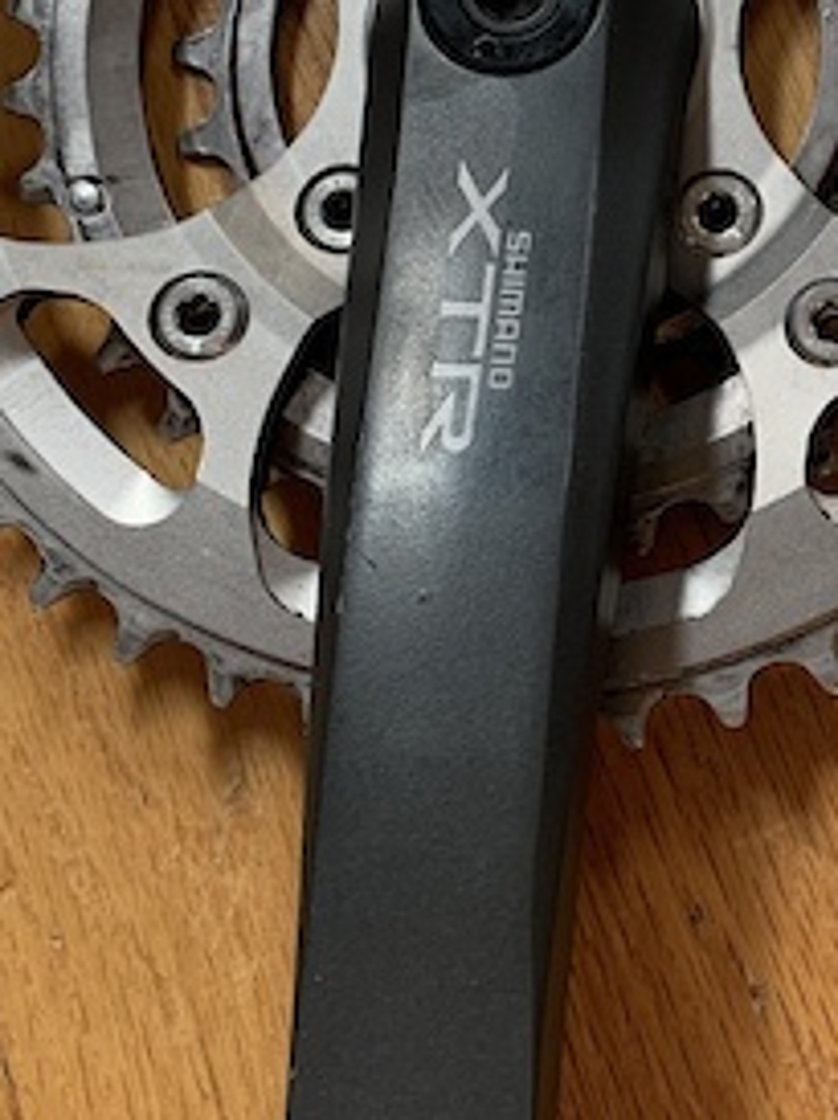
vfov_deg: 25.6
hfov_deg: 18.5
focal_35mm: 76
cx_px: 965
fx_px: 2457
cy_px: 450
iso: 50
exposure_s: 1/121
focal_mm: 4.25
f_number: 1.8
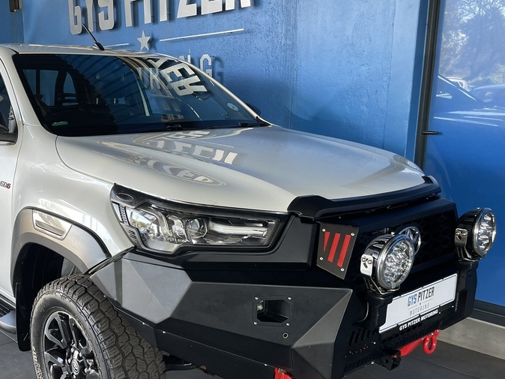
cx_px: 165
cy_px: 245
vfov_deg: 37.4
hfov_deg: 48.1
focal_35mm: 38
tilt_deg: -15.2
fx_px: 554
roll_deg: +2.0
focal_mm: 5.1
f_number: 1.6
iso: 100
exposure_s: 1/100
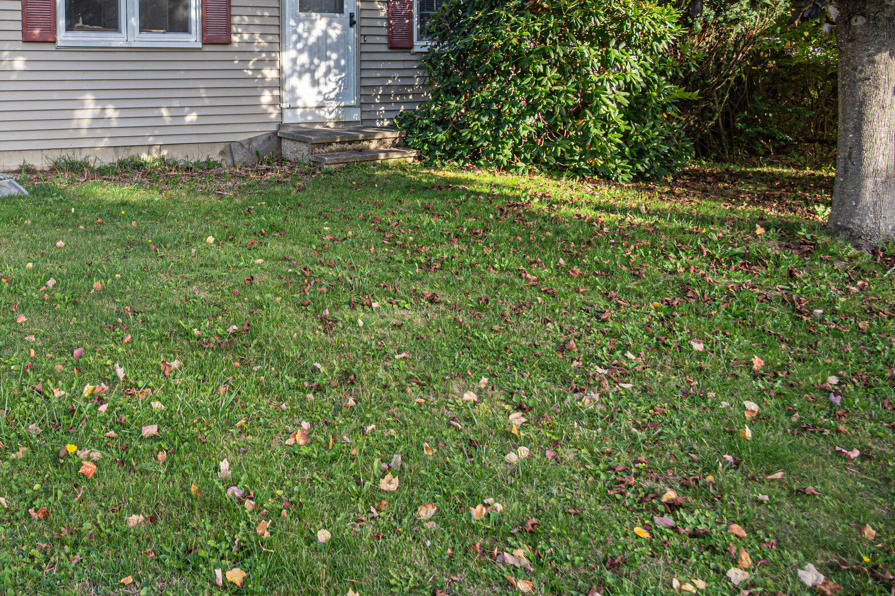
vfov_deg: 32.5
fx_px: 994
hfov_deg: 46.3
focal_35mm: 40
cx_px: 199
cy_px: 120
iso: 100
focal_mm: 24
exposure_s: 1/200
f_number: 5.6
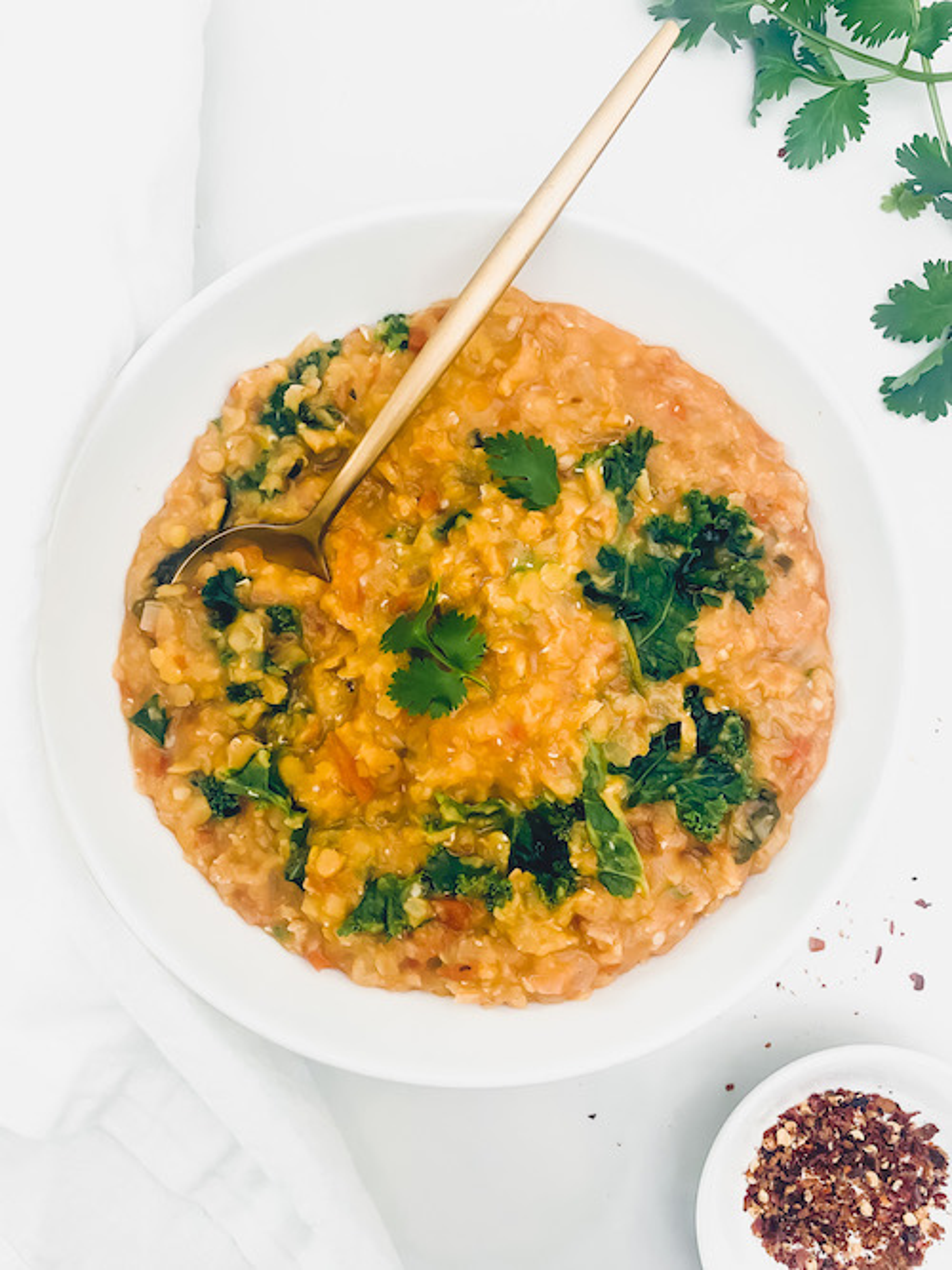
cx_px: 476
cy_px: 635
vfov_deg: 67.3
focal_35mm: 26
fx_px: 954
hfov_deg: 53.0
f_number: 1.8
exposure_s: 1/60
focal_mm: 4.25
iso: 160
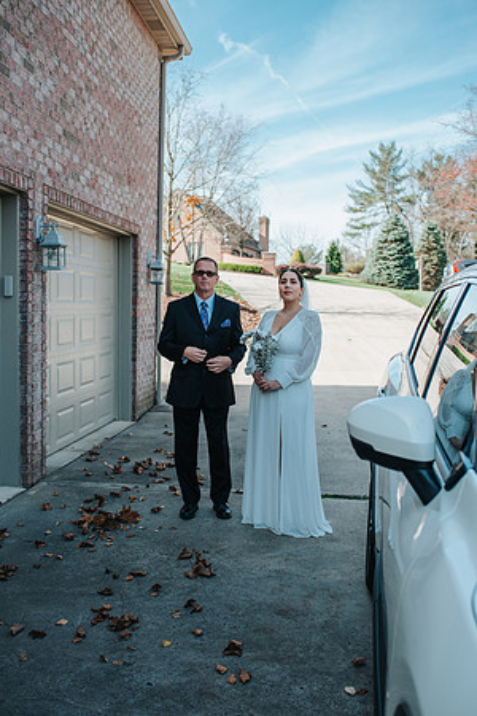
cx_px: 238
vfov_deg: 54.4
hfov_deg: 37.9
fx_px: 696
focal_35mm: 35
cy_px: 358
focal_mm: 35
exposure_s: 1/1250
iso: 320
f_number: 3.5
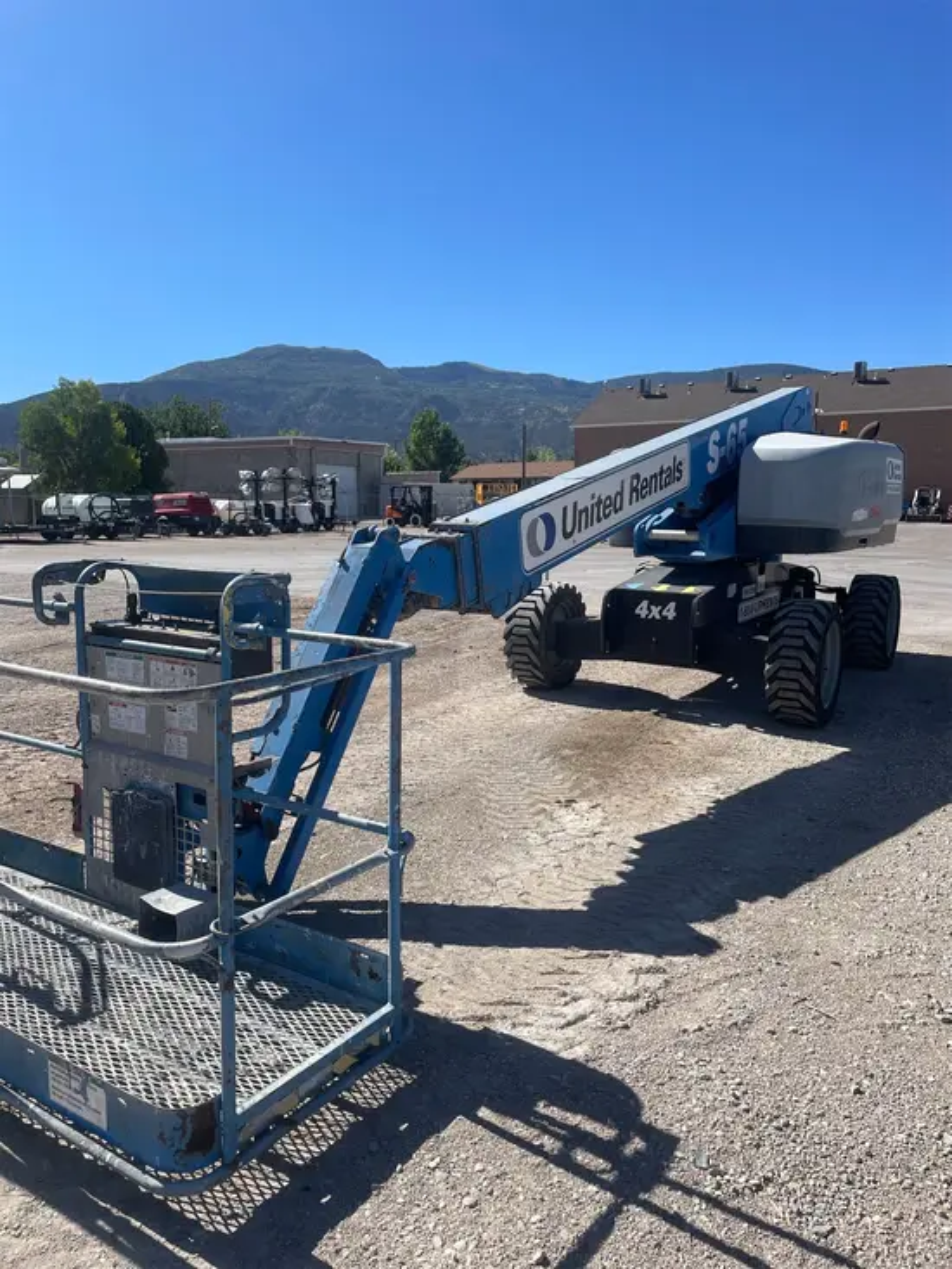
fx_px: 953
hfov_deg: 53.1
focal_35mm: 26
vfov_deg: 67.3
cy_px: 634
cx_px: 476
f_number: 1.6
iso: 32
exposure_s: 1/3300
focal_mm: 4.2
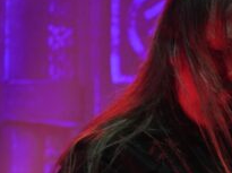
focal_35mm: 444
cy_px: 183
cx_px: 432
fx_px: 2971
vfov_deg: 3.3
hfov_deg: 4.4
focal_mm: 82
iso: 640
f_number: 5
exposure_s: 1/160
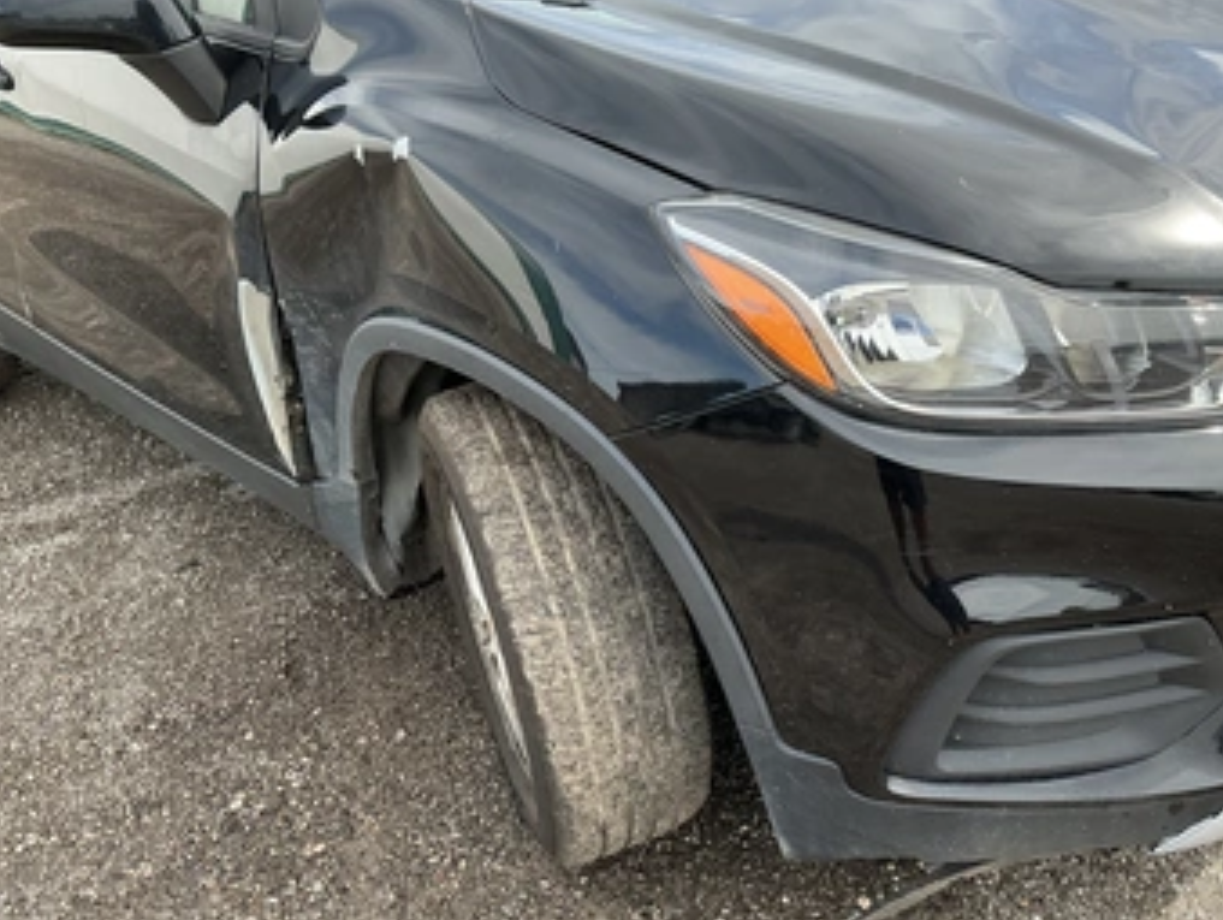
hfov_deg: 55.2
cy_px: 480
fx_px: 1167
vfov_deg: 43.0
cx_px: 675
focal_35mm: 33
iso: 25
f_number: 1.8
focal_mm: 3
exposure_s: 1/335
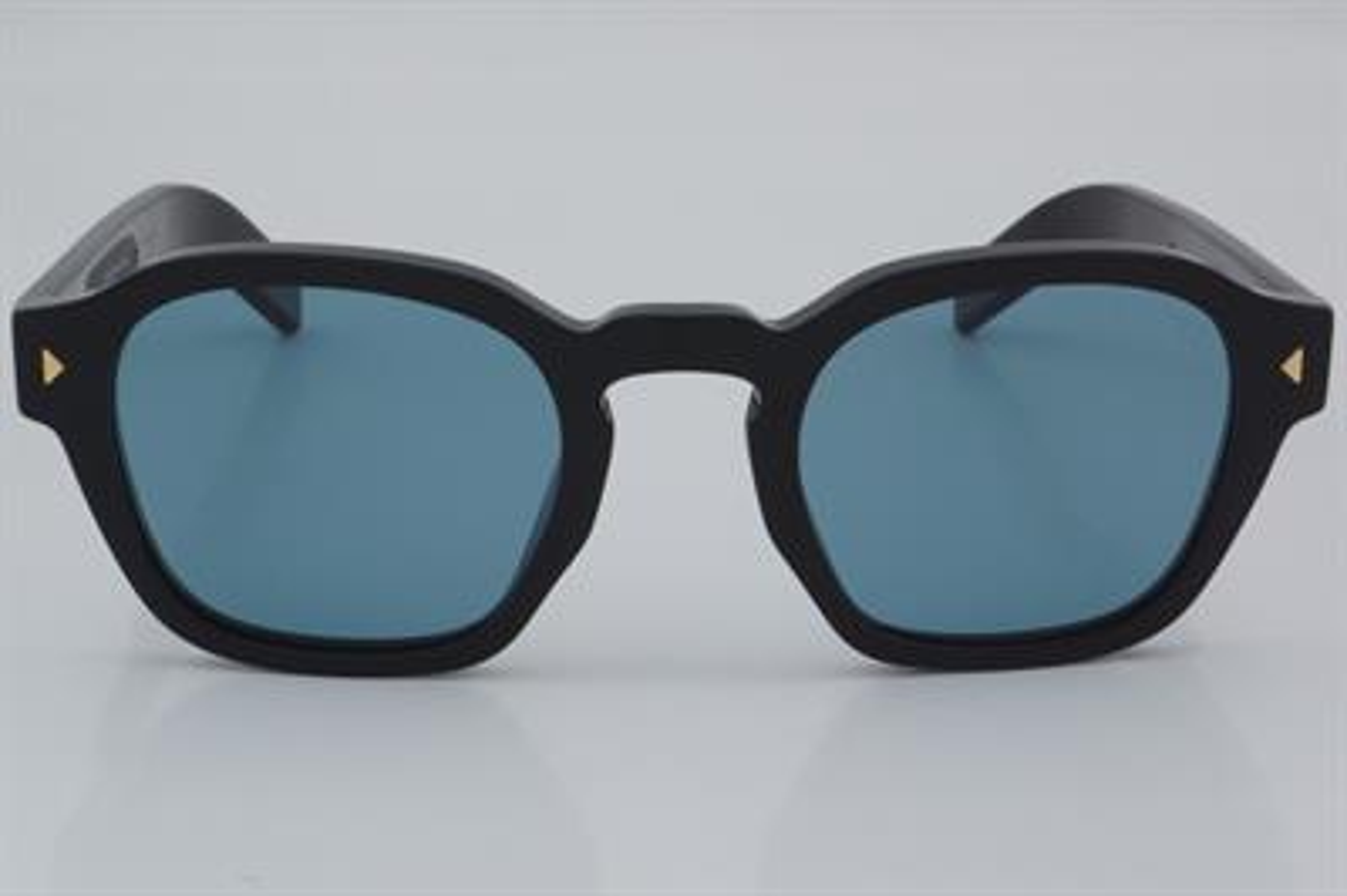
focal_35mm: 82
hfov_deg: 24.6
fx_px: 3084
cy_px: 448
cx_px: 674
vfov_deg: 16.5
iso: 100
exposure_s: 1/4
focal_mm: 55
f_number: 32
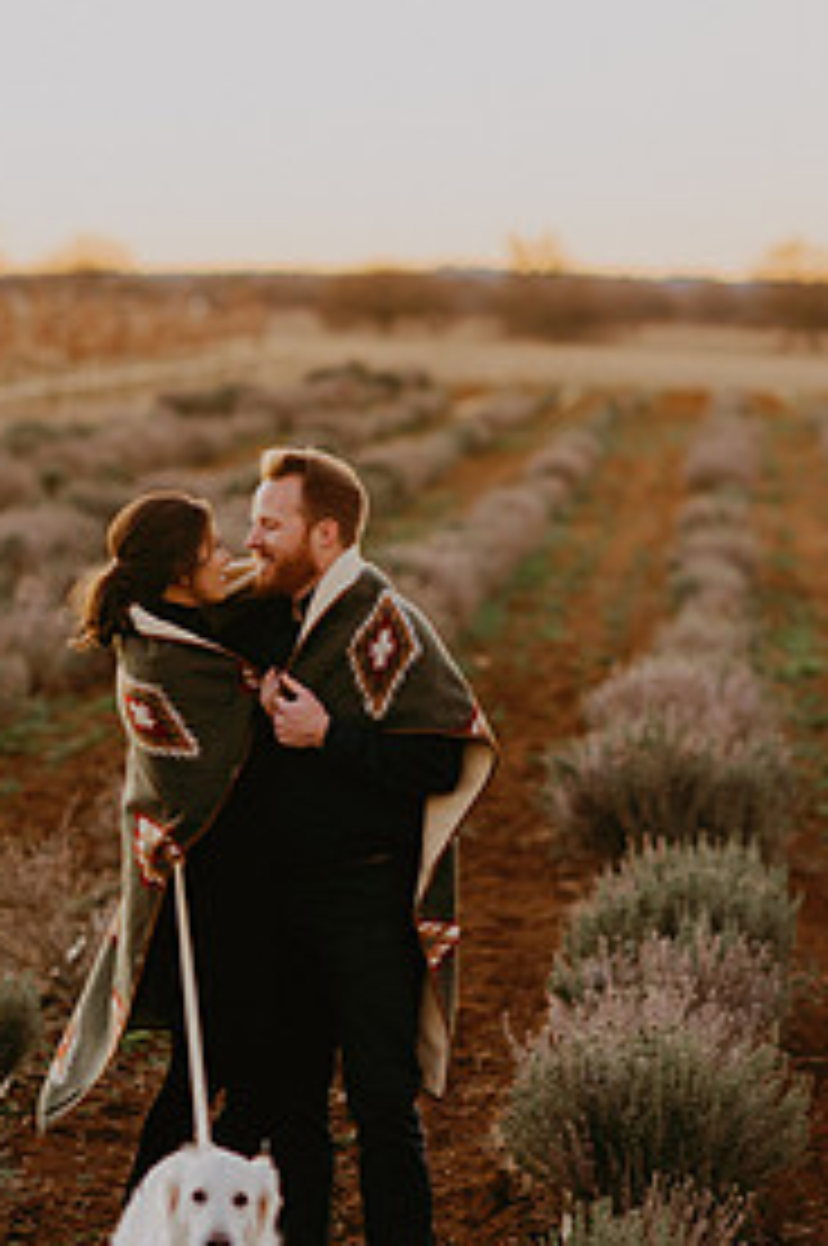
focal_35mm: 138
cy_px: 760
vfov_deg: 14.9
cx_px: 245
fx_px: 4773
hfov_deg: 9.9
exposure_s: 1/125
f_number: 2
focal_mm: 85
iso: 100
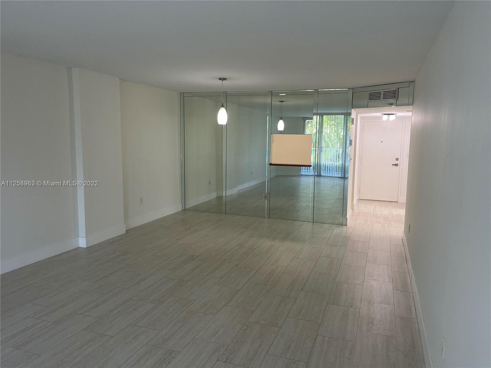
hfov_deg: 67.3
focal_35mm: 26
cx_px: 246
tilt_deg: -7.8
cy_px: 184
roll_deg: -0.6
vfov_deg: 53.1
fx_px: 369
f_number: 1.6
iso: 64
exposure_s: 1/60
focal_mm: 5.1
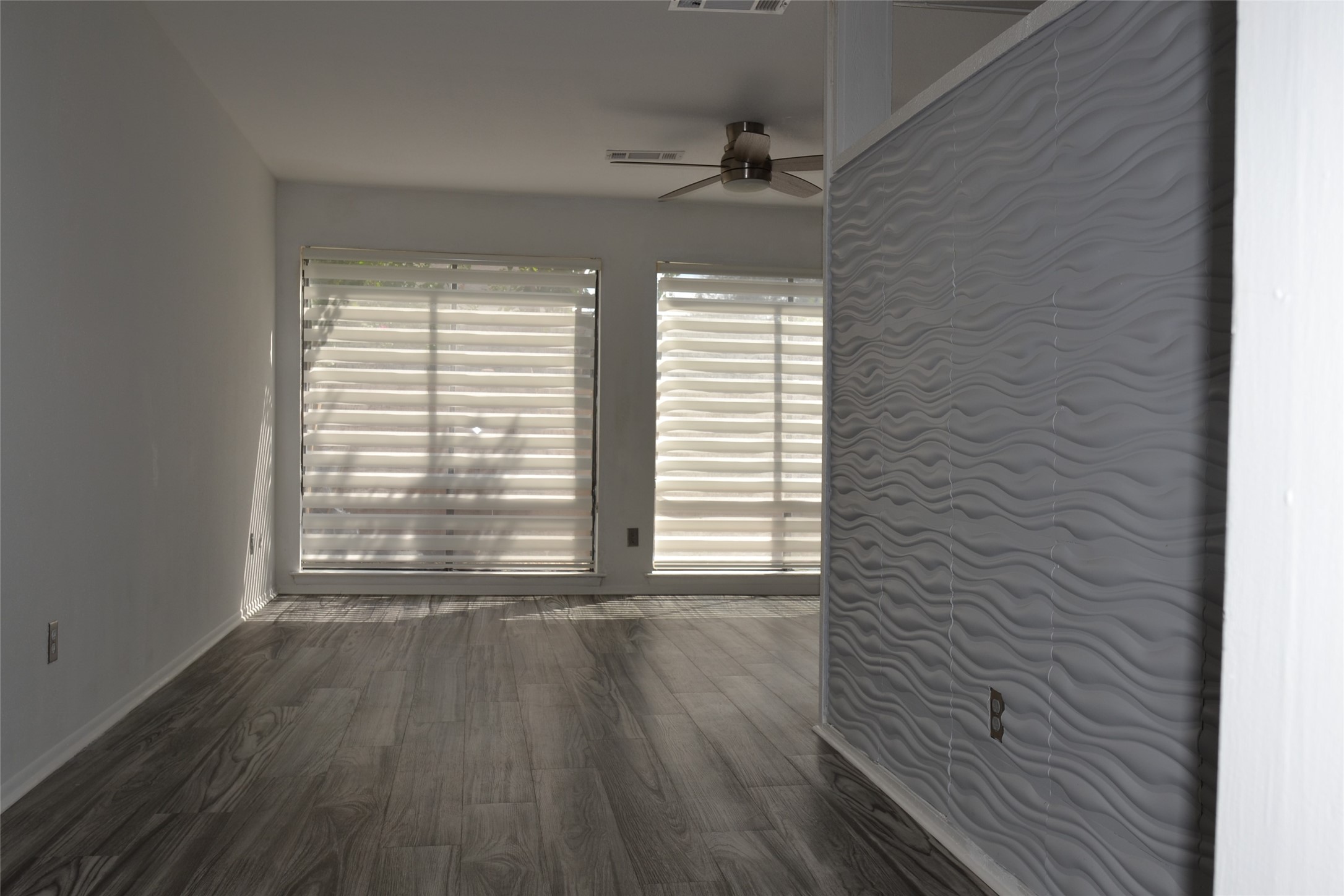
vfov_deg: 43.6
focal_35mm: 30
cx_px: 672
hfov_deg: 61.9
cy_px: 448
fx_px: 1120
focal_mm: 20
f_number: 5
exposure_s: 1/200
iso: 100
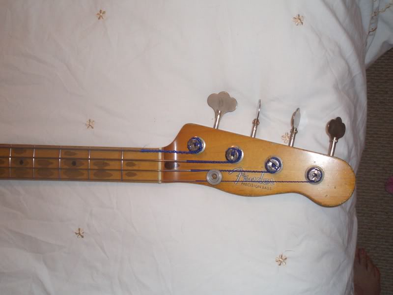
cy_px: 148
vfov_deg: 39.7
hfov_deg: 51.4
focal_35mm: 36
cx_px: 196
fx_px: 409
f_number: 4
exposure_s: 1/40
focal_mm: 4.8
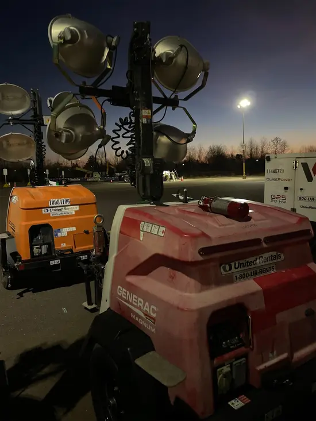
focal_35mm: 26
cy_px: 210
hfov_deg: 53.1
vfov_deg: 67.3
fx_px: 316
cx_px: 158
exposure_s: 1/15
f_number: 1.6
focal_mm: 4.2
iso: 1000
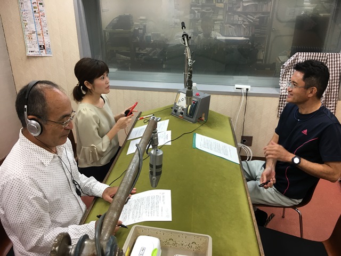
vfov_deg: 48.2
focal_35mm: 29
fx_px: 286
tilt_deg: -23.3
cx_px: 170
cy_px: 128
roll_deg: -1.6
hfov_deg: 61.7
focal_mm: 4.15
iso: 32
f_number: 2.2
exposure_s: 1/30
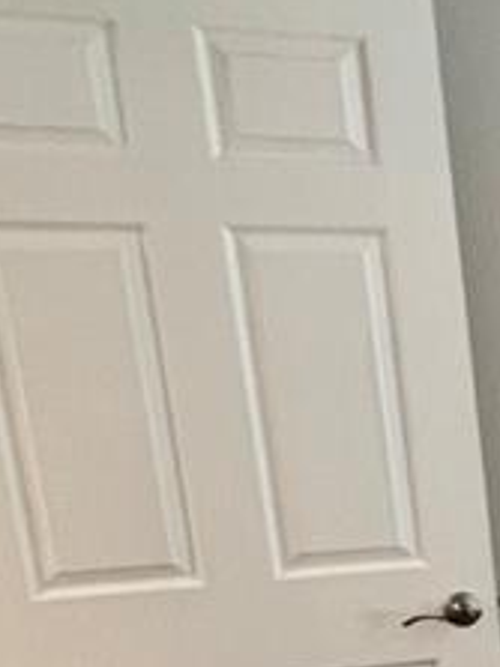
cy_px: 628
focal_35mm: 70
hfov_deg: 14.4
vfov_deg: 26.6
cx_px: 1180
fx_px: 1349
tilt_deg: -13.0
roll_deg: -0.3
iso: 200
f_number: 1.8
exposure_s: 1/60
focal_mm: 1.57
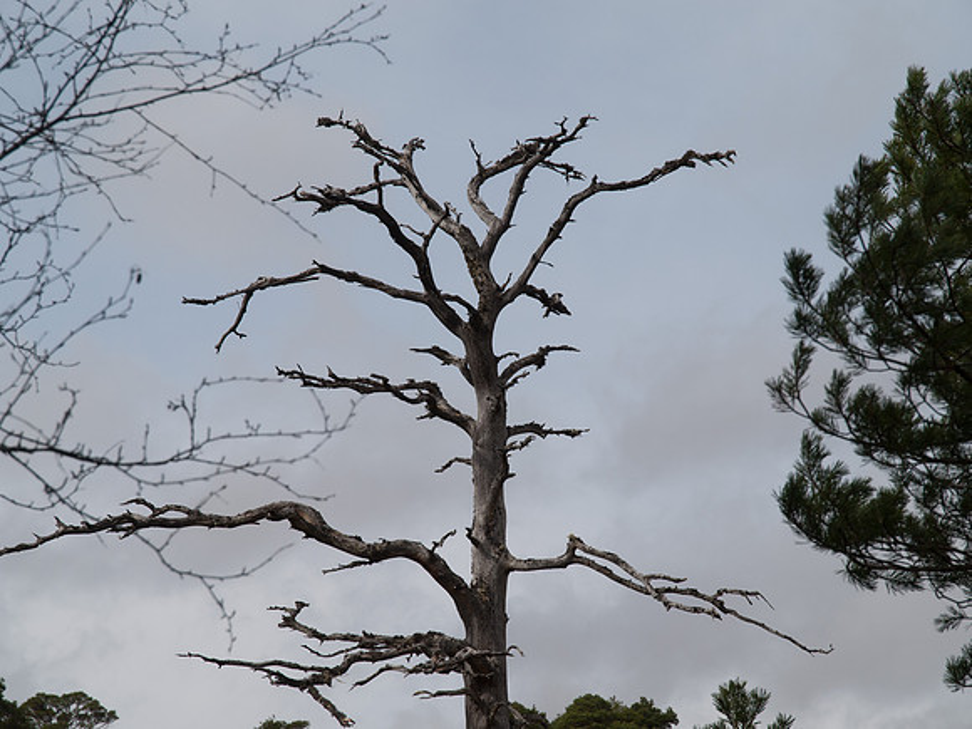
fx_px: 3370
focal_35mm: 120
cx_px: 486
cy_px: 364
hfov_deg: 16.4
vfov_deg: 12.3
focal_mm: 60
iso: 100
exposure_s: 1/640
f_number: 7.1
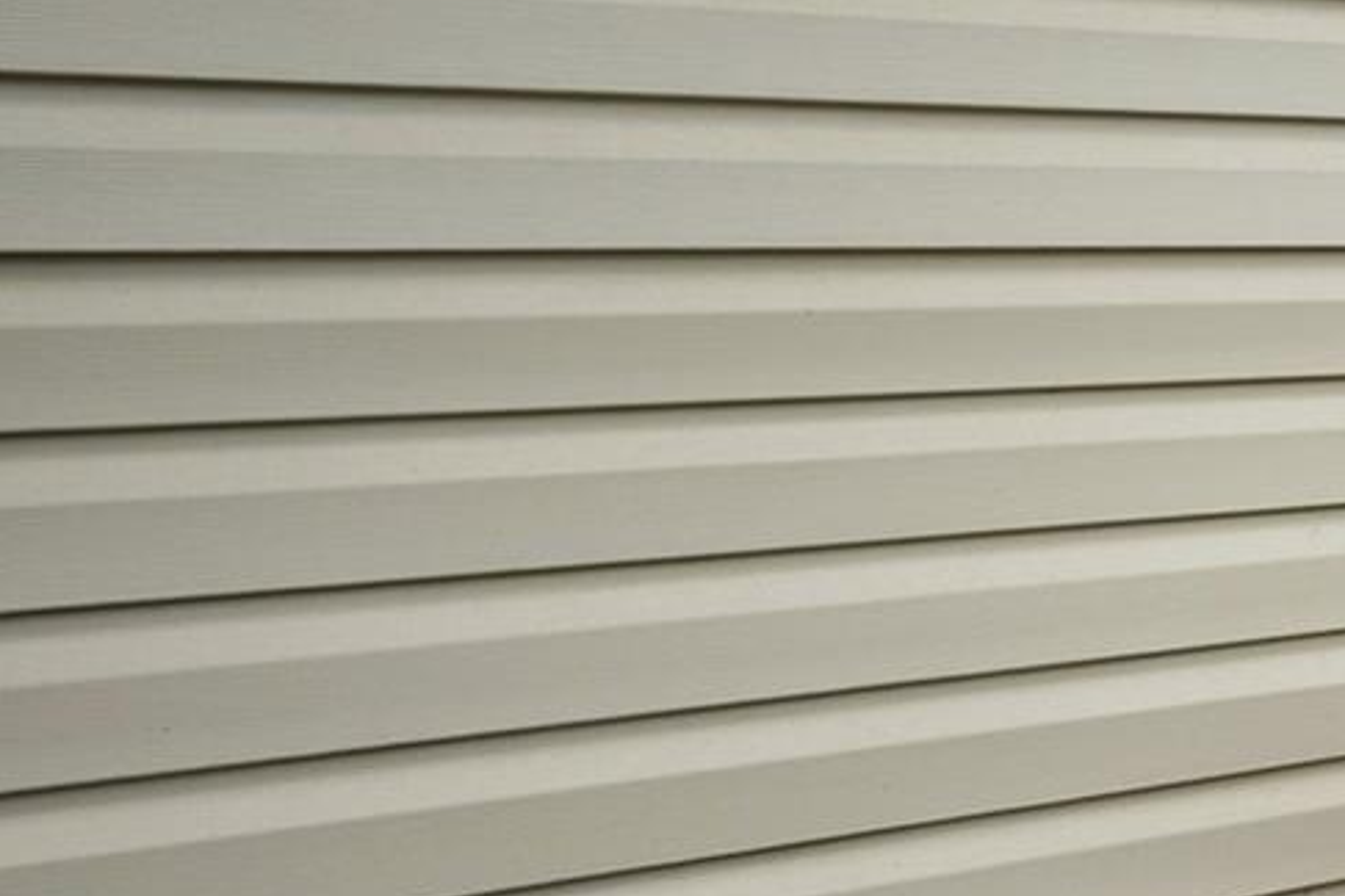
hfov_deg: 24.9
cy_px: 336
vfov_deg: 22.9
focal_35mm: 59
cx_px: 2078
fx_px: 2204
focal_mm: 14
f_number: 7.1
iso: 250
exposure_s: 1/800
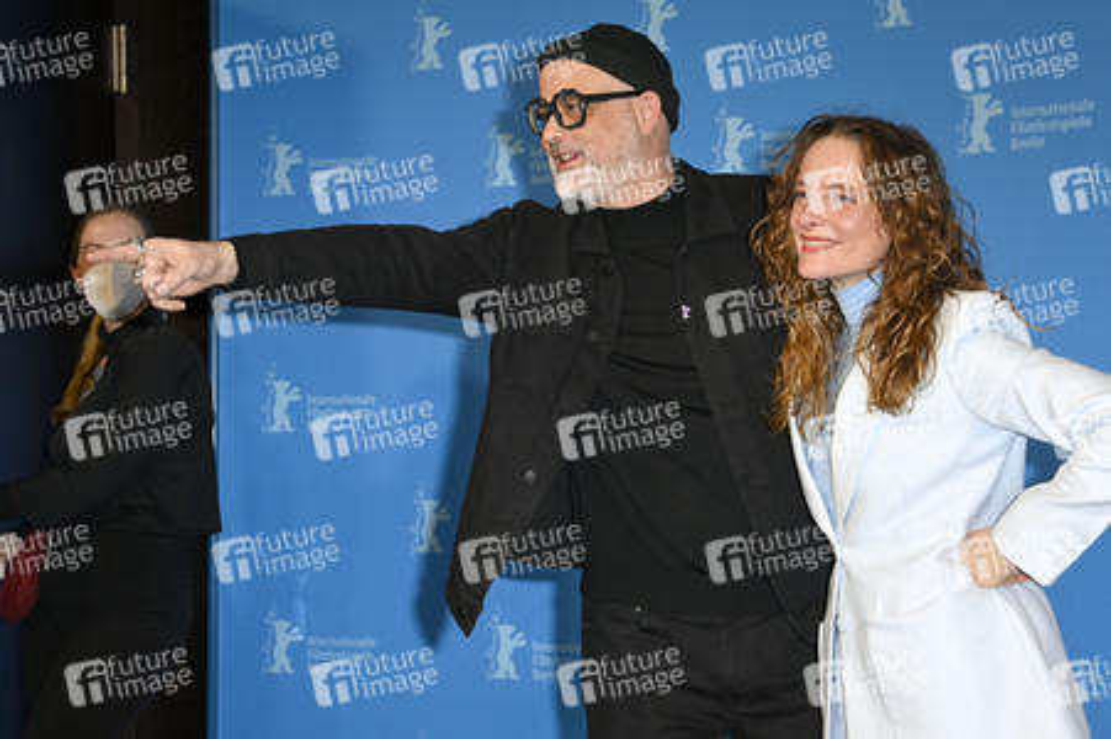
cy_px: 370
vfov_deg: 20.0
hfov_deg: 29.7
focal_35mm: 68
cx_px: 556
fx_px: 2097
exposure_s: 1/200
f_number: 5
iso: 800
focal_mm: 68
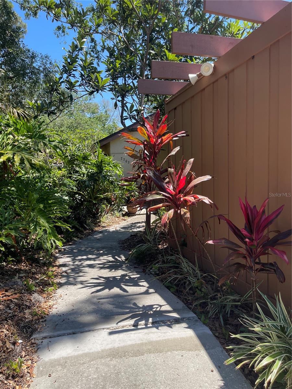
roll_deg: +1.2
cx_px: 146
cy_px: 194
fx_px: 281
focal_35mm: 25
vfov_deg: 69.4
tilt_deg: -0.9
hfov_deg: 54.9
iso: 32
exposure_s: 1/1078
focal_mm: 5.1
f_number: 1.6
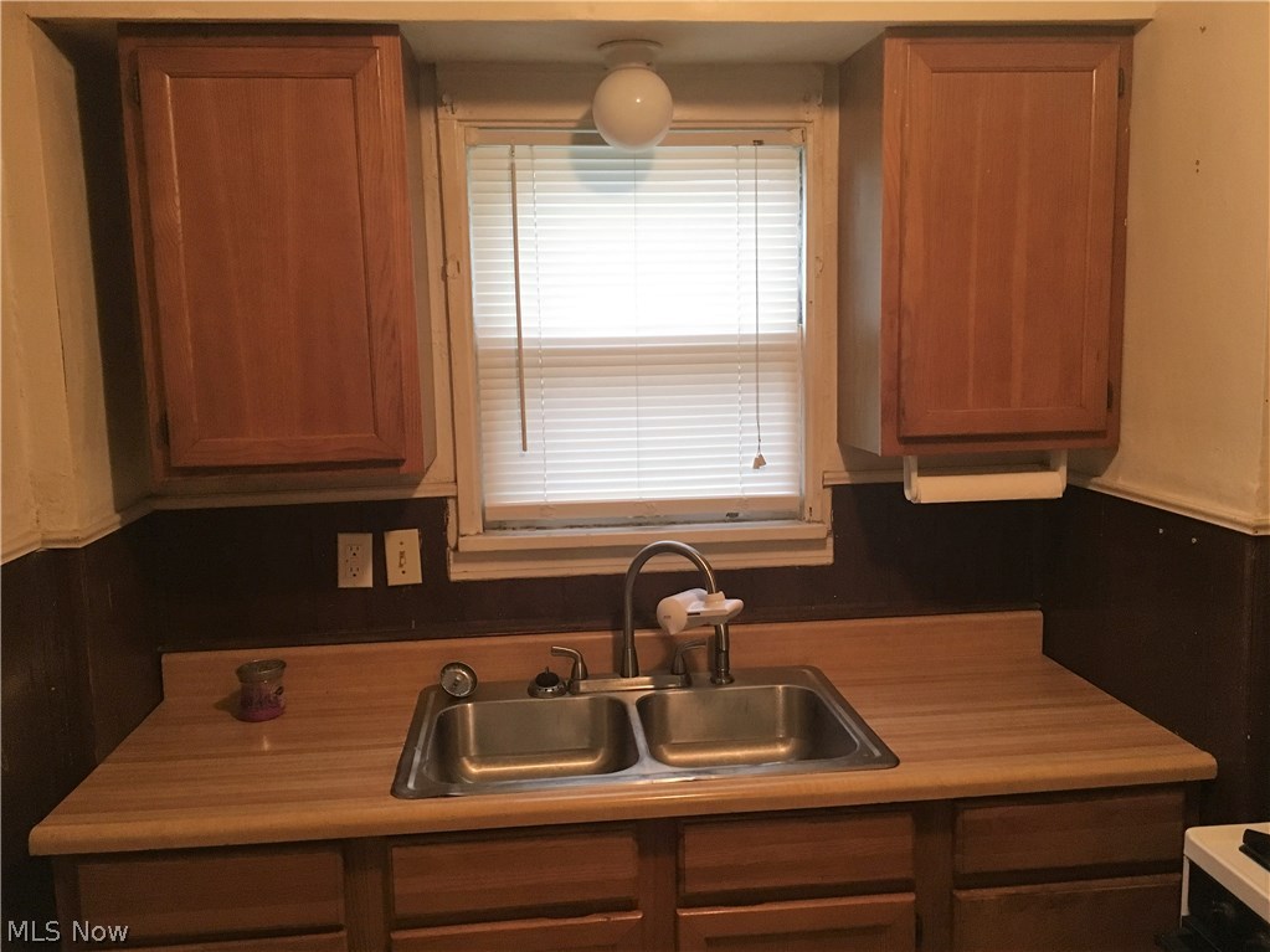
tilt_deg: -8.4
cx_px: 635
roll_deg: +1.5
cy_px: 476
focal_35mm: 29
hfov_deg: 61.7
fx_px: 1064
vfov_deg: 48.2
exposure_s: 1/20
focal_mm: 4.15
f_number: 2.2
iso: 200
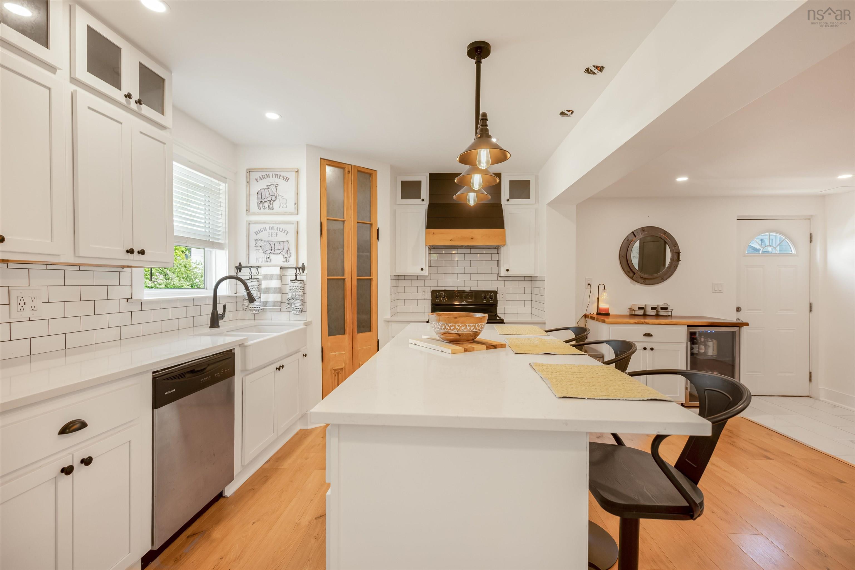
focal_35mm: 16
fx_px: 380
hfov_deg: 96.7
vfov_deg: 73.8
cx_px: 428
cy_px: 285
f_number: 5
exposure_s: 1/100
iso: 320
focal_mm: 16
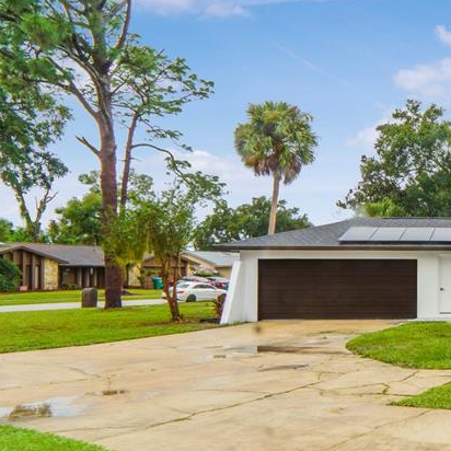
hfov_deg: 34.5
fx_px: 560
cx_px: 548
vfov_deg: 43.7
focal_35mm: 38
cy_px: 265
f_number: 22
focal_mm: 12
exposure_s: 1/50
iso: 320
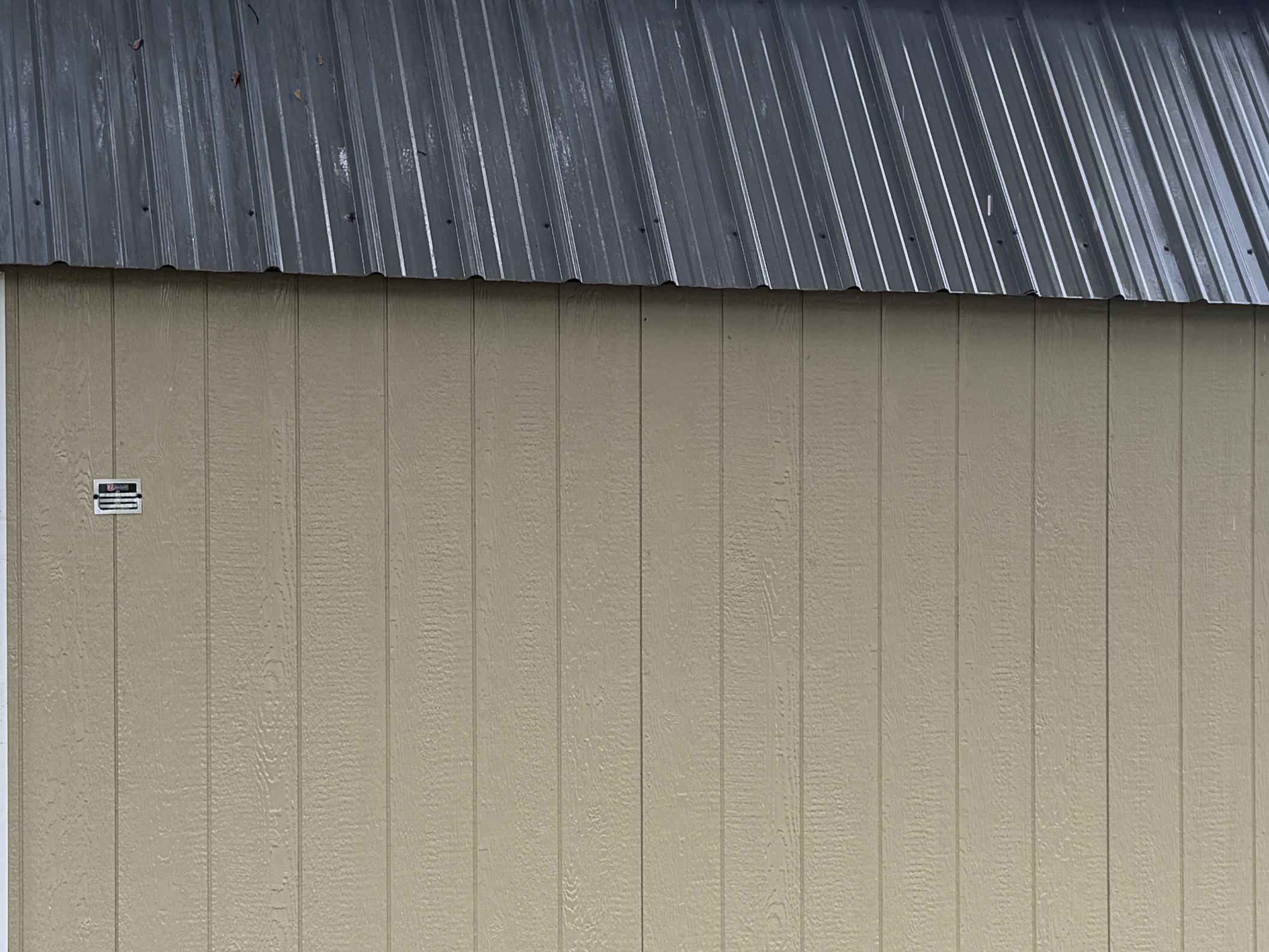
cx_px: 534
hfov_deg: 29.8
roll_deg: +1.9
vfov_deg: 22.5
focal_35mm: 65
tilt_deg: -0.5
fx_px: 2383
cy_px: 635
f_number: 1.78
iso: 80
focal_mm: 6.76
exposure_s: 1/333
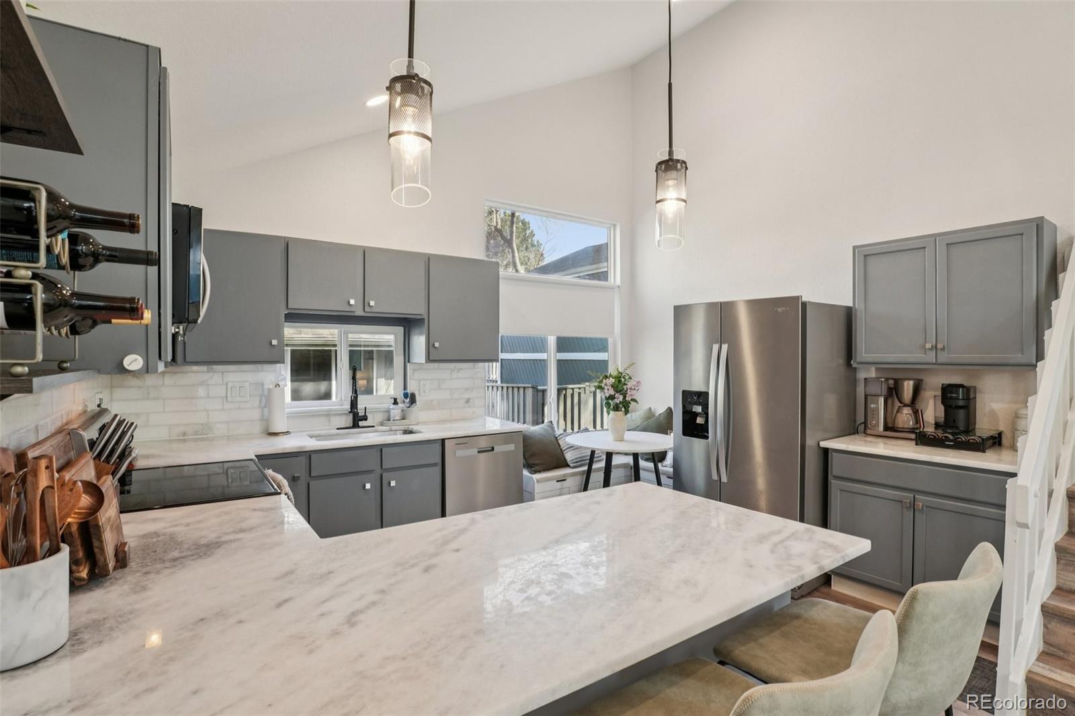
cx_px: 538
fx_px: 493
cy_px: 358
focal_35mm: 16
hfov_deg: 95.0
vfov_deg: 72.0
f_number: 8
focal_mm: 11
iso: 250
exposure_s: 1/30
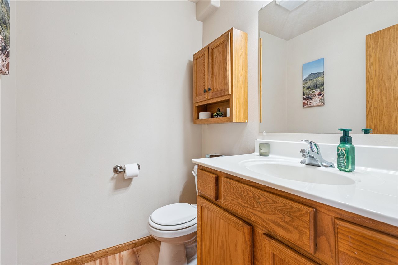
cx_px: 199
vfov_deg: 73.7
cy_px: 132
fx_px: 177
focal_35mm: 16
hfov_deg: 96.7
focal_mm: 16
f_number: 8
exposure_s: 1/13
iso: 400
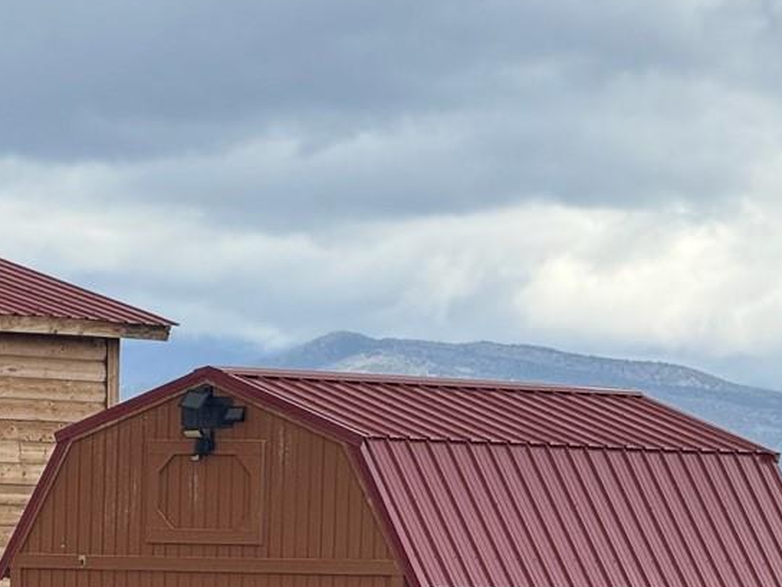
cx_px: -124
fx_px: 7975
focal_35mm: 353
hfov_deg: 5.6
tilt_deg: +0.8
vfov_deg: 4.2
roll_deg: -0.5
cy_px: 616
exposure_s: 1/951
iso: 50
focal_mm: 15.66
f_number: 2.8
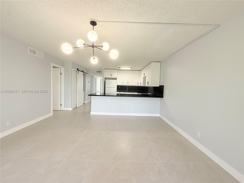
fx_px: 99
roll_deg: -1.8
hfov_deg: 102.1
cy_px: 92
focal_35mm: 14
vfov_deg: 85.7
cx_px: 122
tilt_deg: -3.0
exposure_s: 1/120
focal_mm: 2.22
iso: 160
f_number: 2.2
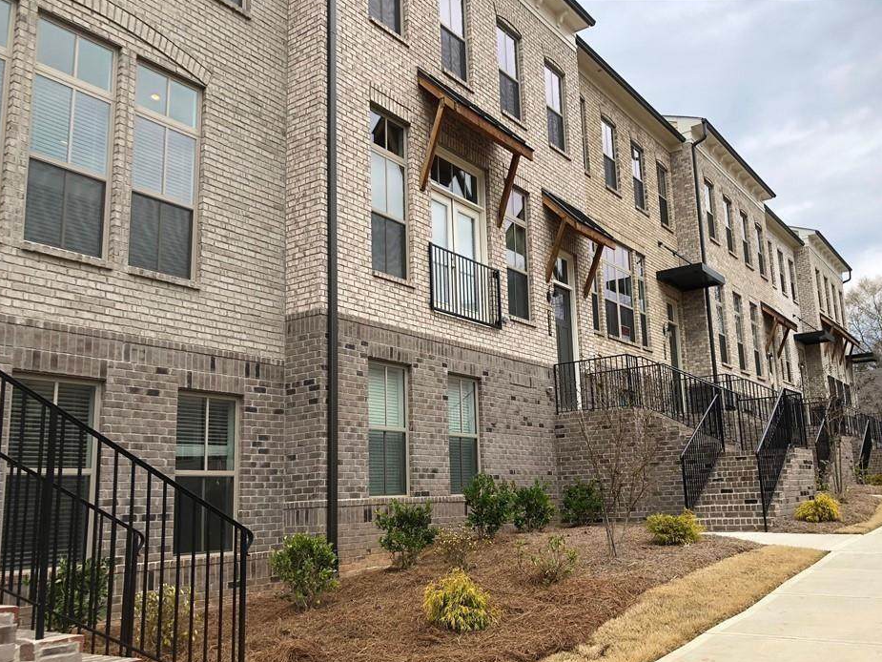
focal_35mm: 31
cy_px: 361
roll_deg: +2.1
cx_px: 479
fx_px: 790
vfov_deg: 45.4
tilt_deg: +10.7
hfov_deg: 58.3
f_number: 1.8
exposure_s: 1/1056
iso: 20
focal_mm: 3.99
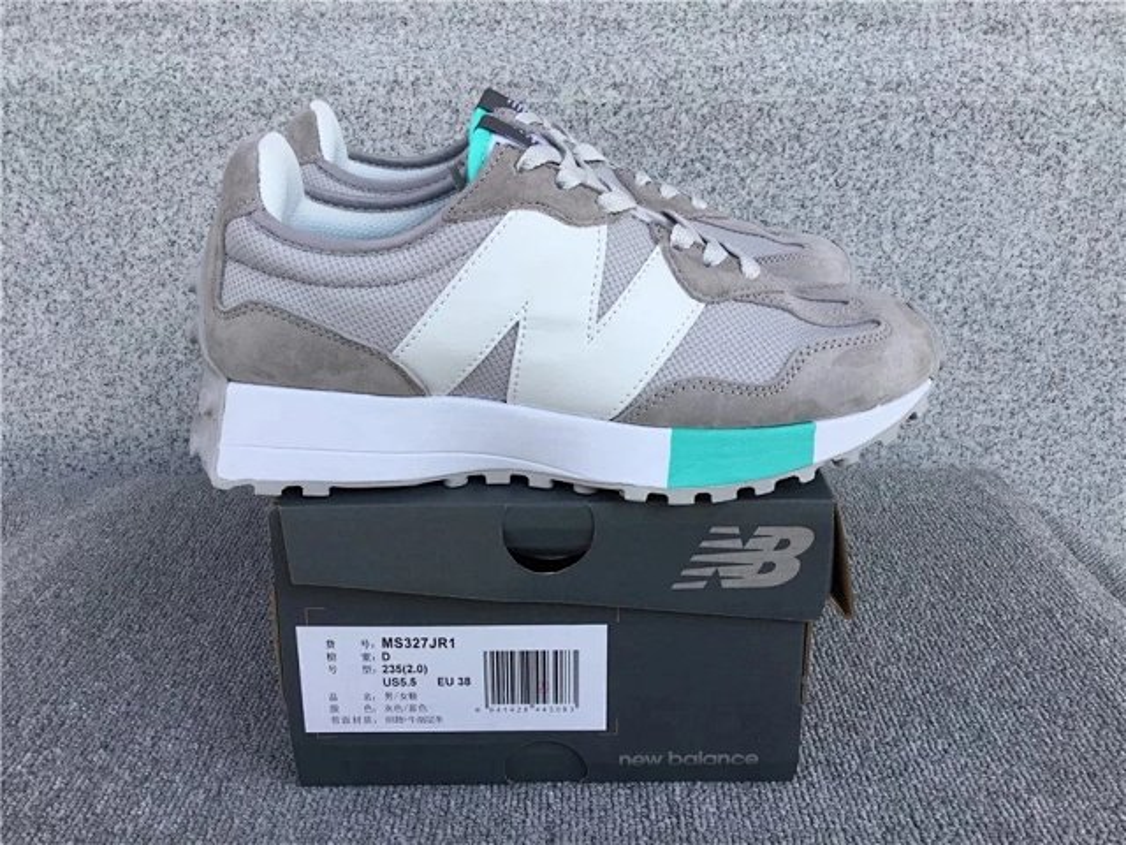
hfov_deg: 58.4
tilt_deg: -19.9
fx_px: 1008
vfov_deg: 45.4
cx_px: 563
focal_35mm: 31
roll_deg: +0.4
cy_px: 422
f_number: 2.4
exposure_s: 1/497
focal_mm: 3.3
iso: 25
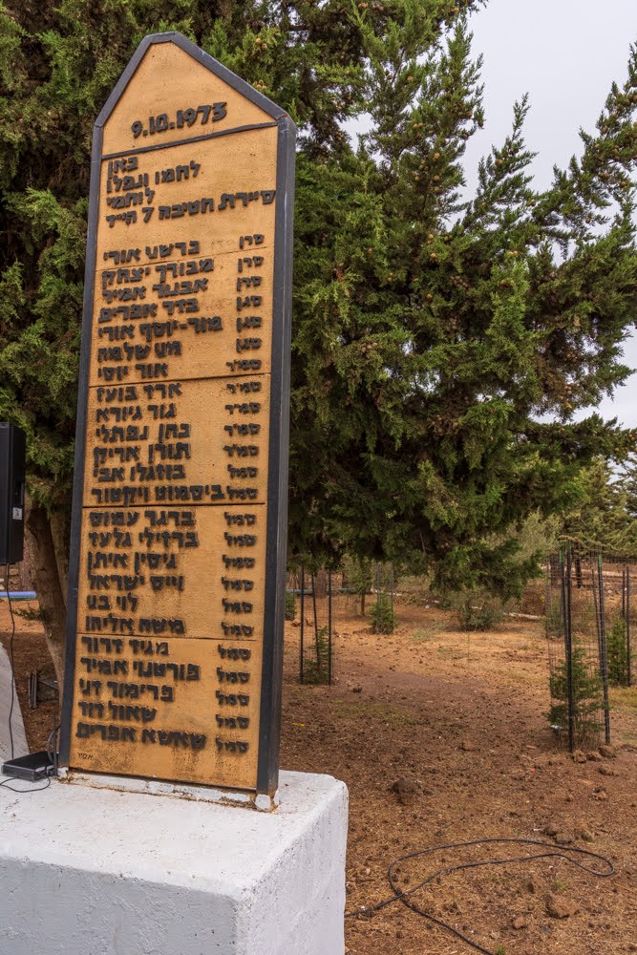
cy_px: 478
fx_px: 690
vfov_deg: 69.4
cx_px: 318
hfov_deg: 49.6
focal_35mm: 26
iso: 100
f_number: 8
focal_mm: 26
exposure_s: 1/200
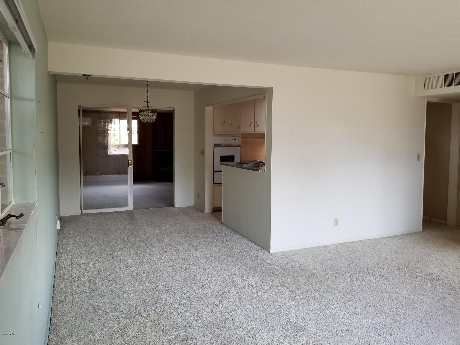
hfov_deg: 67.3
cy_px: 172
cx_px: 230
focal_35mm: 26
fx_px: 346
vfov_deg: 53.1
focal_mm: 4.25
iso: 64
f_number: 1.7
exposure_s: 1/60
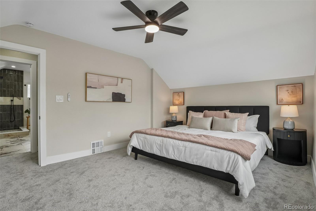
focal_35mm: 16
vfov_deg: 72.0
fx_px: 145
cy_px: 106
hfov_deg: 95.0
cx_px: 158
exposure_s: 1/30
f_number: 8
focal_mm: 11
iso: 100
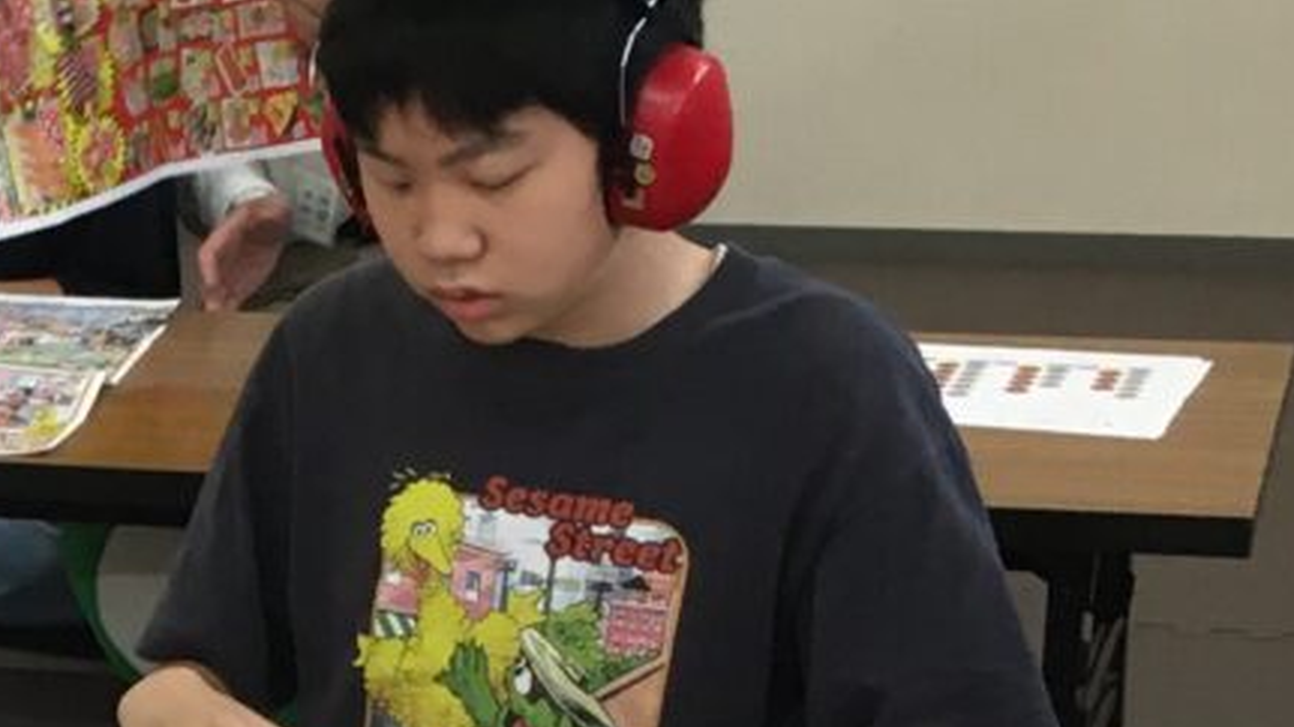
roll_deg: +3.5
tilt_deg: -24.3
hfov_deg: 14.9
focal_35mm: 132
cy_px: 1205
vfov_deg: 8.9
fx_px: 4527
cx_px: -748
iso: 32
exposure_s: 1/30
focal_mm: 4.15
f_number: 2.2
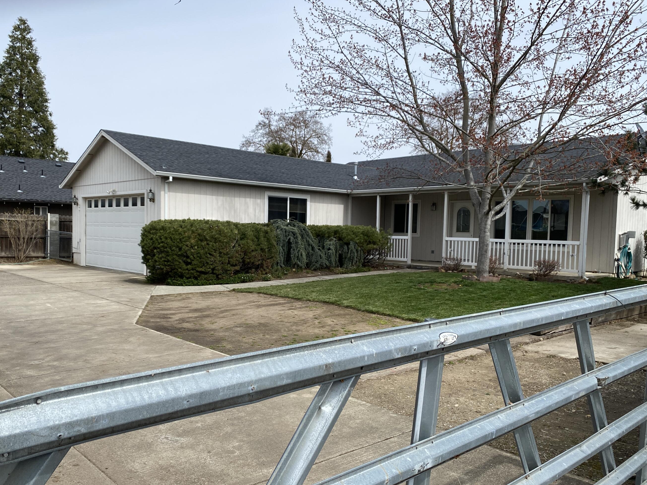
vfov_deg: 46.7
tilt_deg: -5.1
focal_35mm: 30
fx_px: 561
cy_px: 267
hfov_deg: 59.9
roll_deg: -1.2
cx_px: 305
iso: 32
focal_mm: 4.25
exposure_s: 1/2967
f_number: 1.8
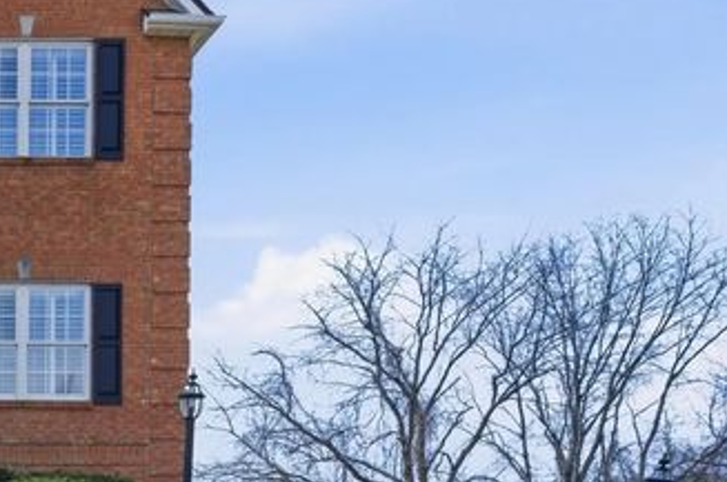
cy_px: 528
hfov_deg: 31.5
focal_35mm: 47
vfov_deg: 26.4
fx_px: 948
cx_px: -236
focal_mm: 15
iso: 400
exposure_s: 1/3200
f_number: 8
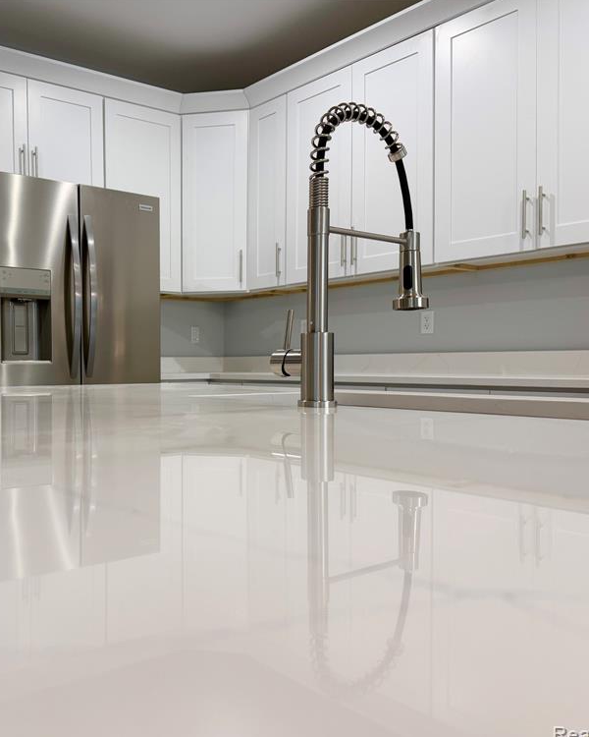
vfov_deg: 55.7
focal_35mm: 32
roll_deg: +0.5
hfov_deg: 44.3
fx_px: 697
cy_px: 372
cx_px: 149
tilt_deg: -1.2
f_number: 1.78
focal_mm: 6.76
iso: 125
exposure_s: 1/120
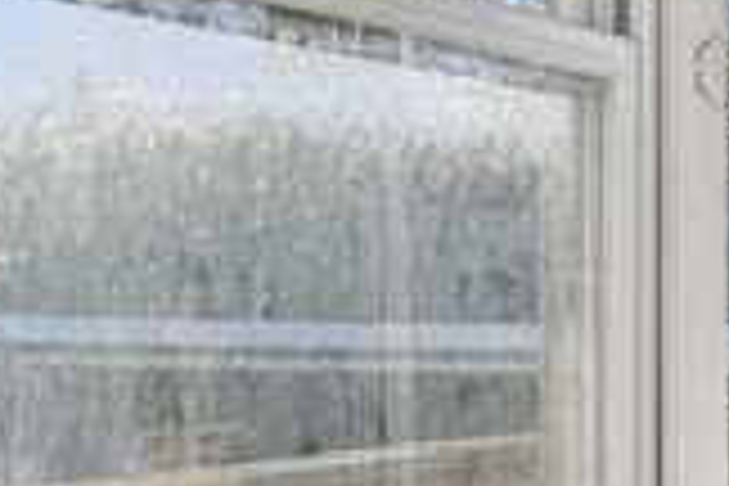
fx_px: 1802
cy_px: 346
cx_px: 1598
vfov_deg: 15.3
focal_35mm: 89
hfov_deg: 15.8
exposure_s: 1/125
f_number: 8
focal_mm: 16
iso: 320
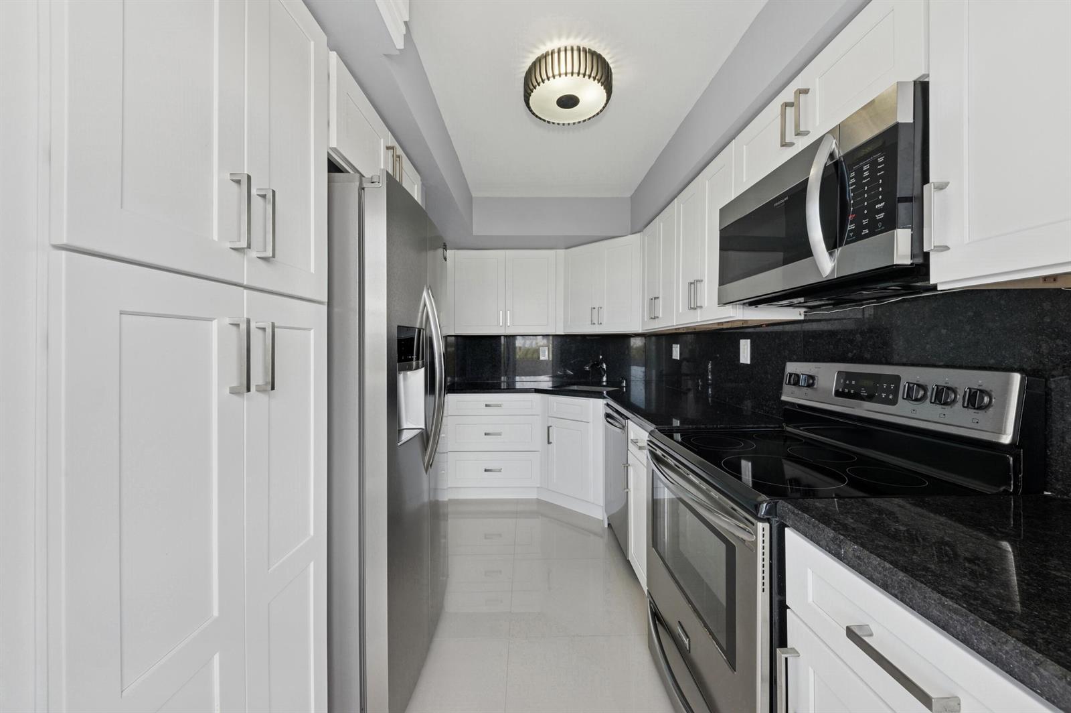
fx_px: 357
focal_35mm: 12
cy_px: 356
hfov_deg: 112.7
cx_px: 536
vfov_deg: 89.9
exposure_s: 1/50
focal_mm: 12
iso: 160
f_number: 8
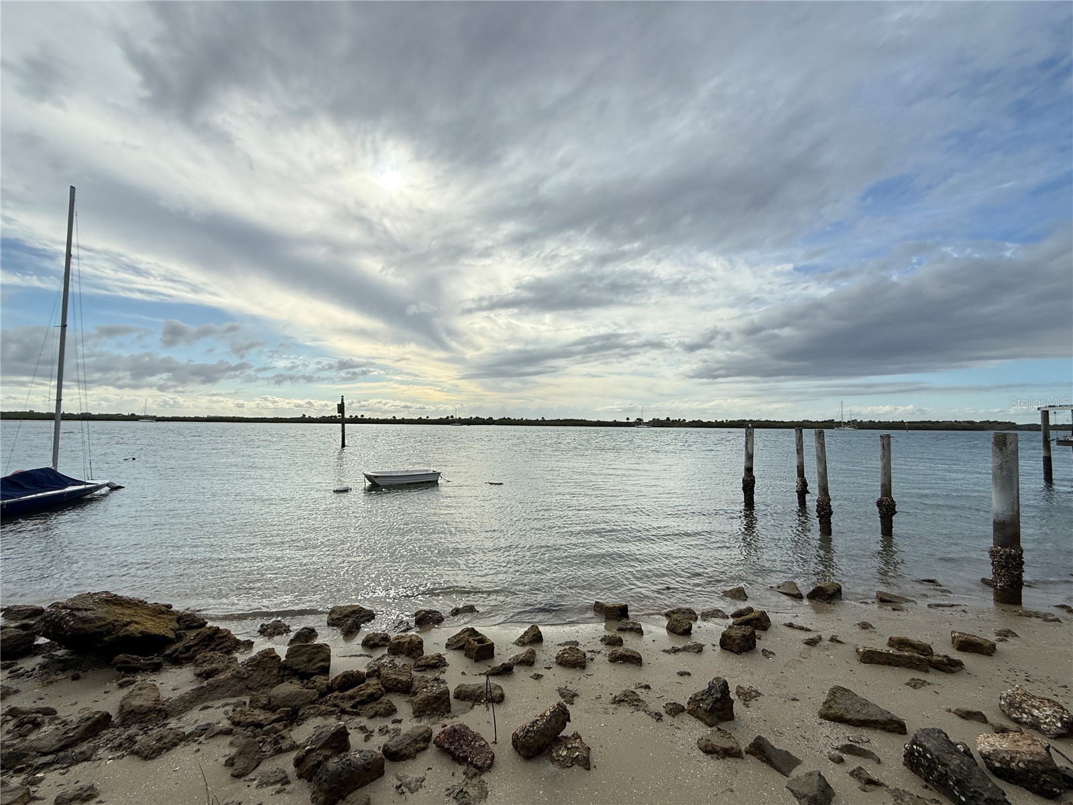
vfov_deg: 85.7
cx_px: 536
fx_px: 434
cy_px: 402
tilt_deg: +3.6
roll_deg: -0.8
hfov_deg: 102.1
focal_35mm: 14
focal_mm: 2.22
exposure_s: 1/2320
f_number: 2.2
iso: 50
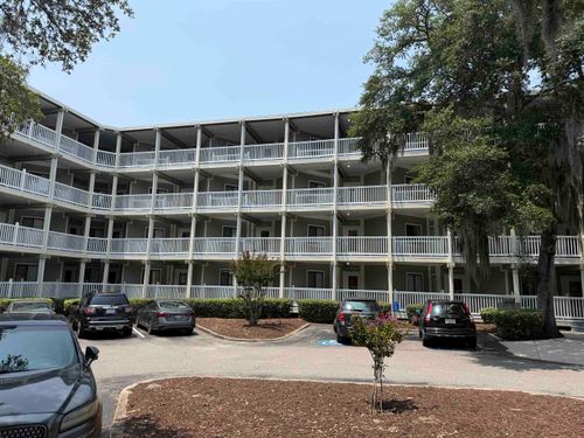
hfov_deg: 71.6
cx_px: 292
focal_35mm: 24
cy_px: 219
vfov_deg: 56.8
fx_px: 405
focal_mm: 6.76
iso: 80
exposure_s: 1/3759
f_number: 1.78
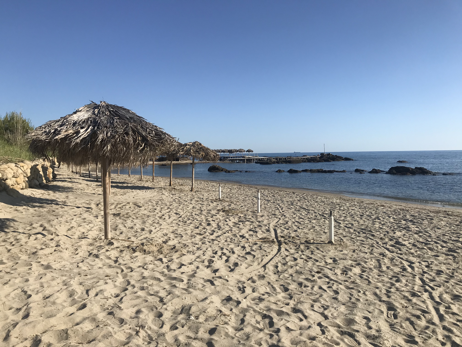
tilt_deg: -0.3
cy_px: 174
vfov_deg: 49.7
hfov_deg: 63.4
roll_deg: +1.4
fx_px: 374
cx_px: 231
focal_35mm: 28
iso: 20
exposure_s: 1/3425
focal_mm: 3.99
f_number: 1.8
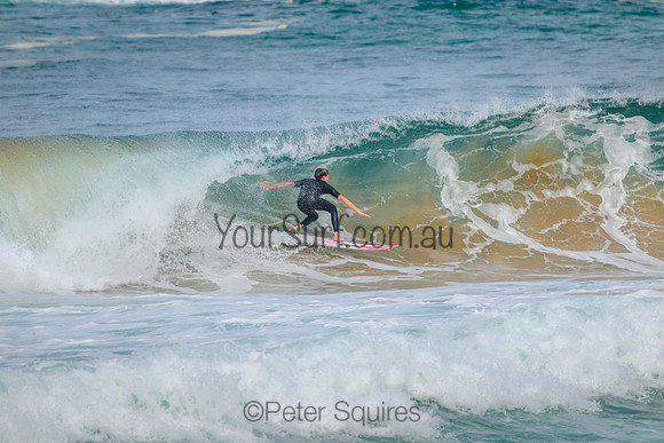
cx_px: 332
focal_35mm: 800
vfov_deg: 1.7
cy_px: 222
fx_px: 14758
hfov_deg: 2.6
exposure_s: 1/2000
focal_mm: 800
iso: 800
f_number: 11
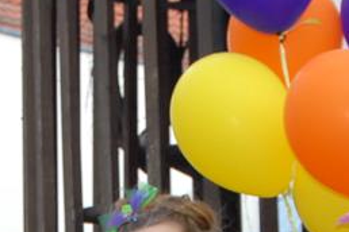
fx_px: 1551
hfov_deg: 12.8
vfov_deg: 8.3
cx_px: 100
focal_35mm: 160
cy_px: 419
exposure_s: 1/200
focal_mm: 24
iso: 400
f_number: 5.6
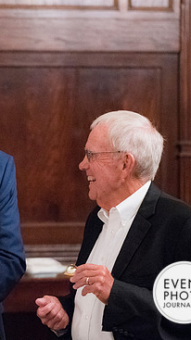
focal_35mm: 149
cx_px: -22
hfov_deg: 8.1
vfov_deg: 14.4
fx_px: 1344
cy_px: 175
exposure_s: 1/125
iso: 6400
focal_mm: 90
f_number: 2.8
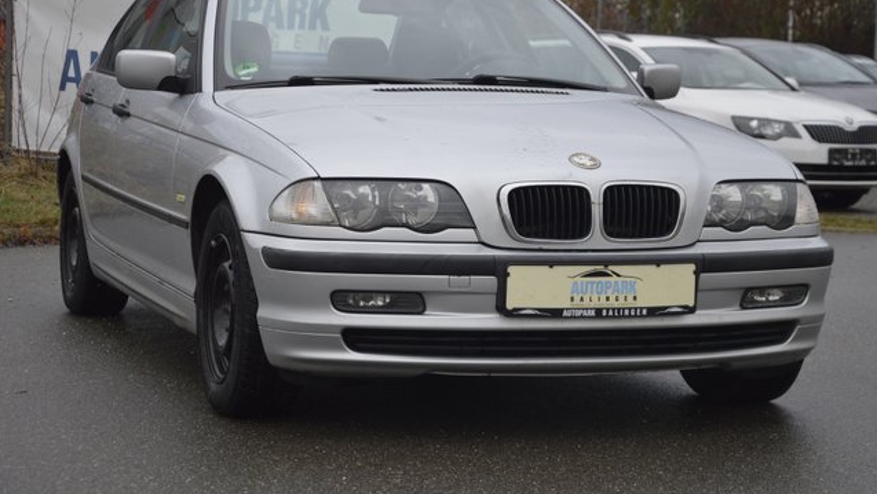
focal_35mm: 82
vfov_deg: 14.8
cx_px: 438
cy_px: 230
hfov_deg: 25.9
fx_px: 1908
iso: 400
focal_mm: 52
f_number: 5
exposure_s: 1/80
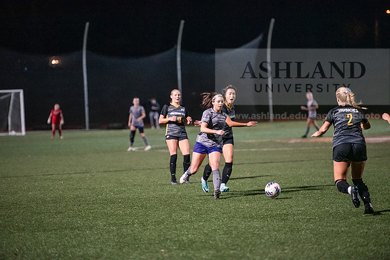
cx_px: 195
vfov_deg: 7.4
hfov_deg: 11.1
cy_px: 130
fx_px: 2005
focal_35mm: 185
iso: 8000
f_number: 2.8
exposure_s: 1/1000
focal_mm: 185
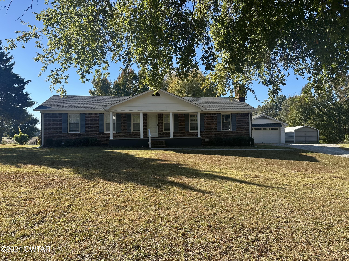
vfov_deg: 56.8
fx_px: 242
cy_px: 130
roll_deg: +0.4
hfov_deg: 71.6
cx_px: 174
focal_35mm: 24
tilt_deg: +1.9
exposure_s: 1/1845
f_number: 1.78
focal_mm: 6.86
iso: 80
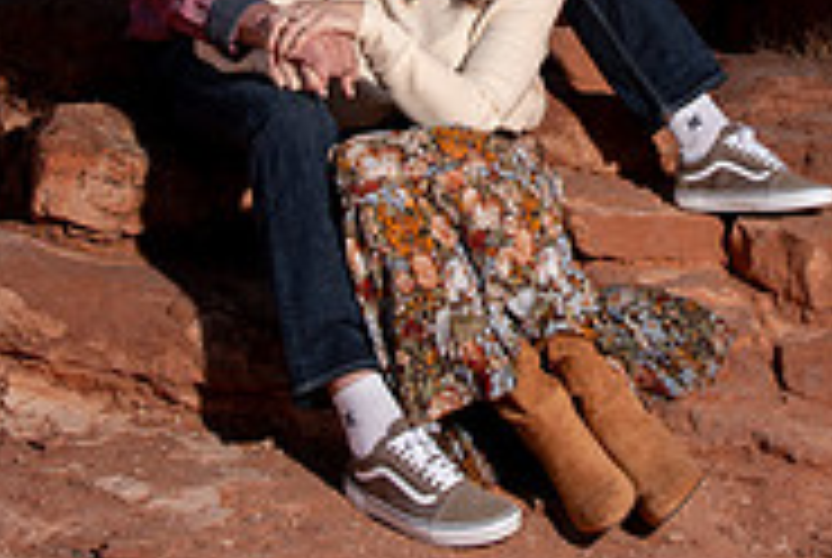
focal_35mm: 104
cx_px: 581
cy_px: -68
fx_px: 2407
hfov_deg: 19.5
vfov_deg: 13.0
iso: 200
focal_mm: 31
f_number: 9
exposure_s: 1/320
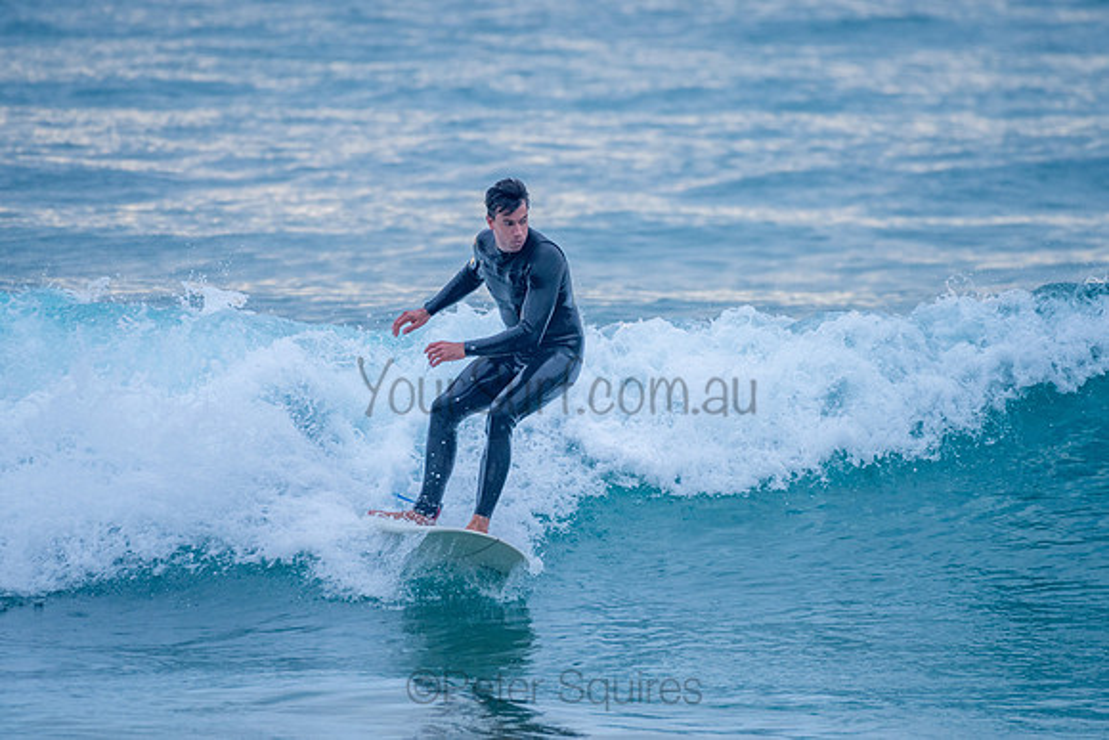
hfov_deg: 3.4
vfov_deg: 2.2
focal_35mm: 613
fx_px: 18892
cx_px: 555
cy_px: 376
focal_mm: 500
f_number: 5.6
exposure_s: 1/640
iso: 500
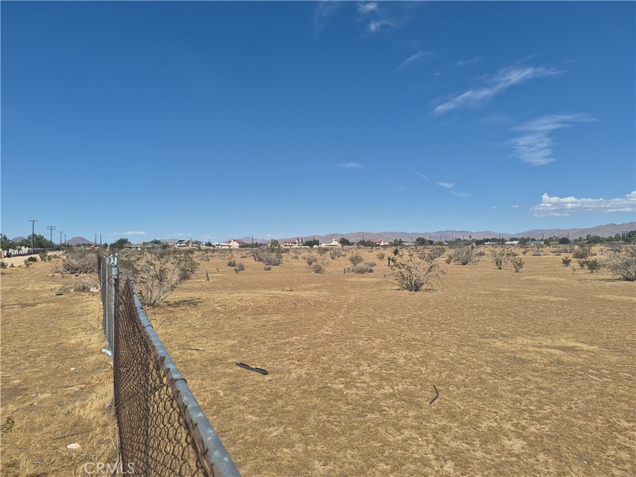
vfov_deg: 58.9
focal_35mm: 23
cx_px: 318
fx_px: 423
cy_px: 238
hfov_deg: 73.9
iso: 80
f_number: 1.8
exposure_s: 1/7696
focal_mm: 5.4
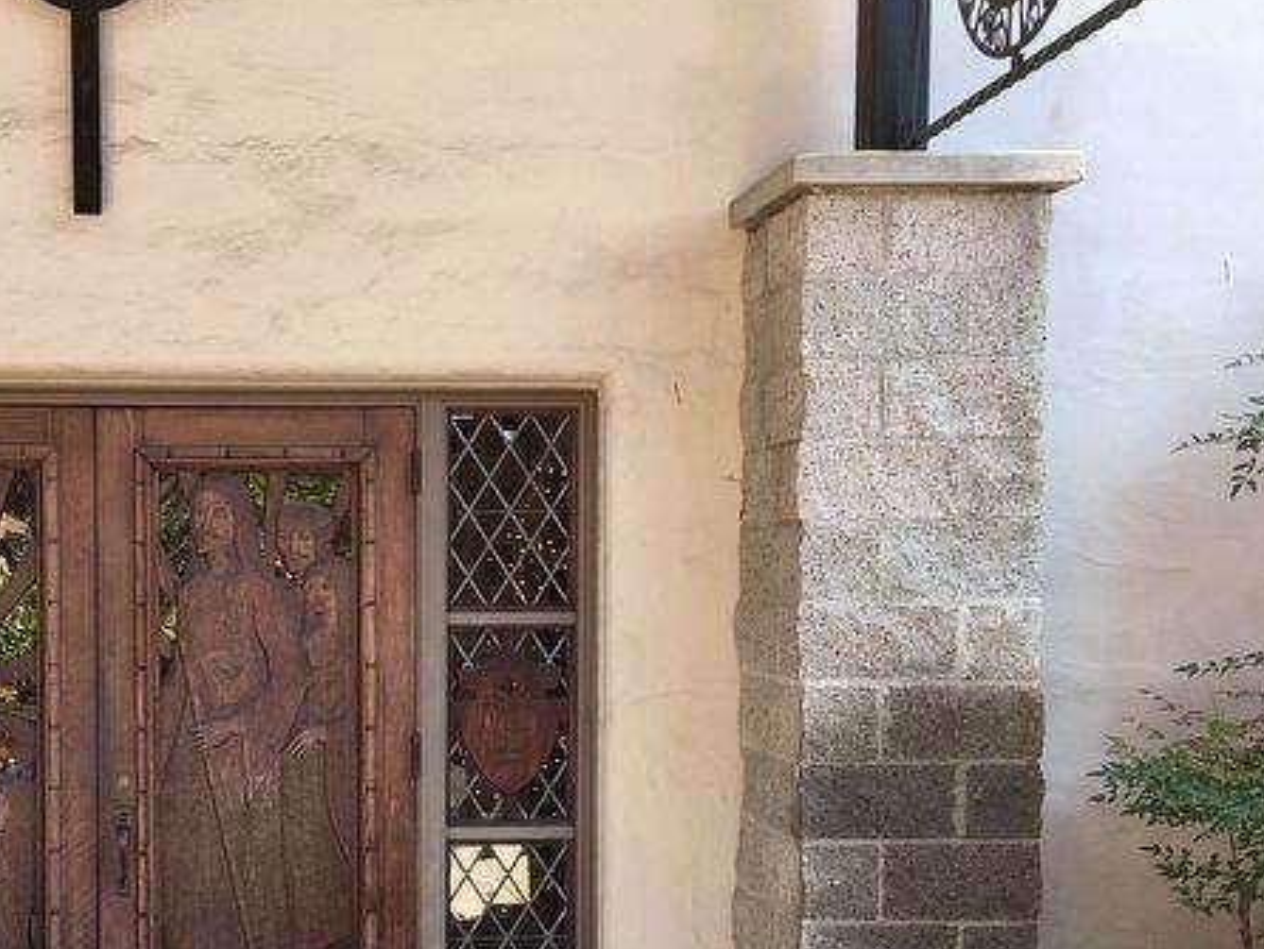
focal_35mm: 52
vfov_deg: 27.8
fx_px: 1900
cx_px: 374
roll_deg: -0.2
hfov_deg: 36.2
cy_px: 649
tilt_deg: -3.0
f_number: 2.2
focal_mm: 4.15
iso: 25
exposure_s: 1/60
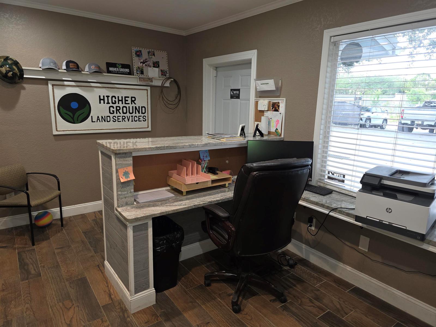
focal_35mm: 23
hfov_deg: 73.9
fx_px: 290
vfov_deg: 58.9
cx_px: 218
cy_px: 164
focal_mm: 6.3
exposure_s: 1/50
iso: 64
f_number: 1.7
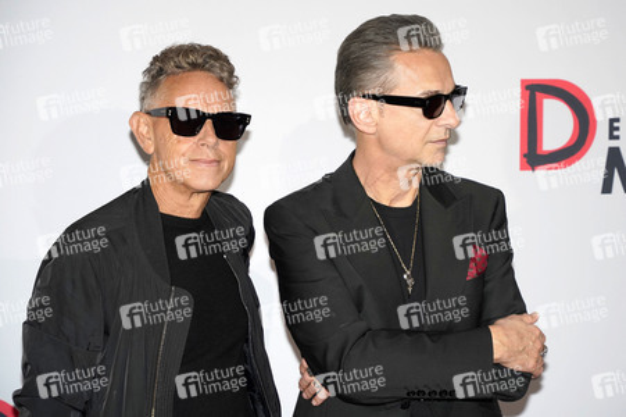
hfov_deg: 21.7
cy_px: 208
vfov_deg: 14.5
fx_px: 1633
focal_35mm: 94
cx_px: 313
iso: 640
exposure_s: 1/100
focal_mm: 94
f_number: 5.6
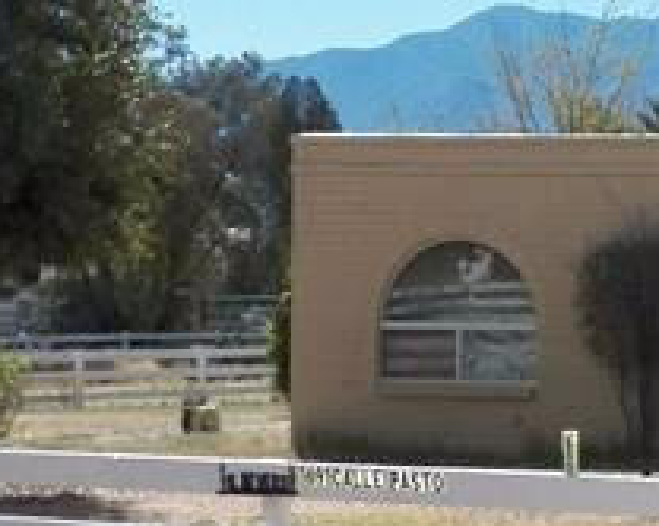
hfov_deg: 9.7
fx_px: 3663
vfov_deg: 8.2
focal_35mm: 188
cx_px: 1191
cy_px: 301
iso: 125
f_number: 5
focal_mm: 7.1
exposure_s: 1/1250
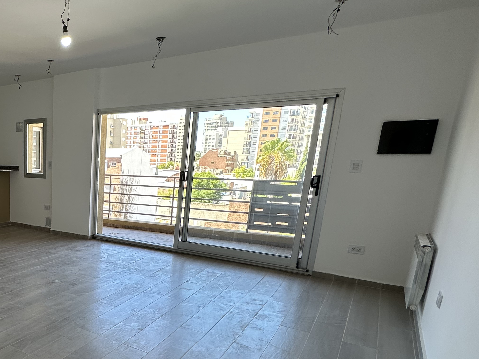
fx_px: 387
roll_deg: -0.4
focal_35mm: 28
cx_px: 26
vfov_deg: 48.8
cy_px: 242
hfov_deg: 53.3
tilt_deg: -12.8
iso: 40
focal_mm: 2.22
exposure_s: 1/124
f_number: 2.2
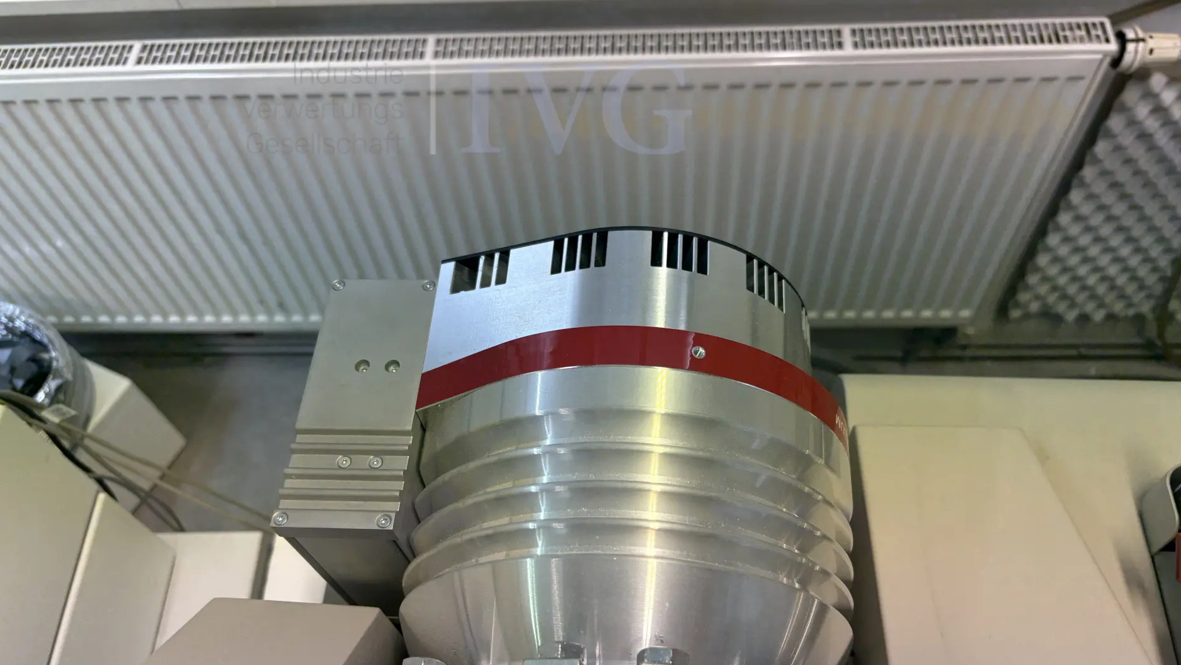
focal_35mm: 29
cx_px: 602
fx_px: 908
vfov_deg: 39.9
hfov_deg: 66.1
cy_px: 424
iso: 100
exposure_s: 1/100
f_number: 1.6
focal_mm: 5.96
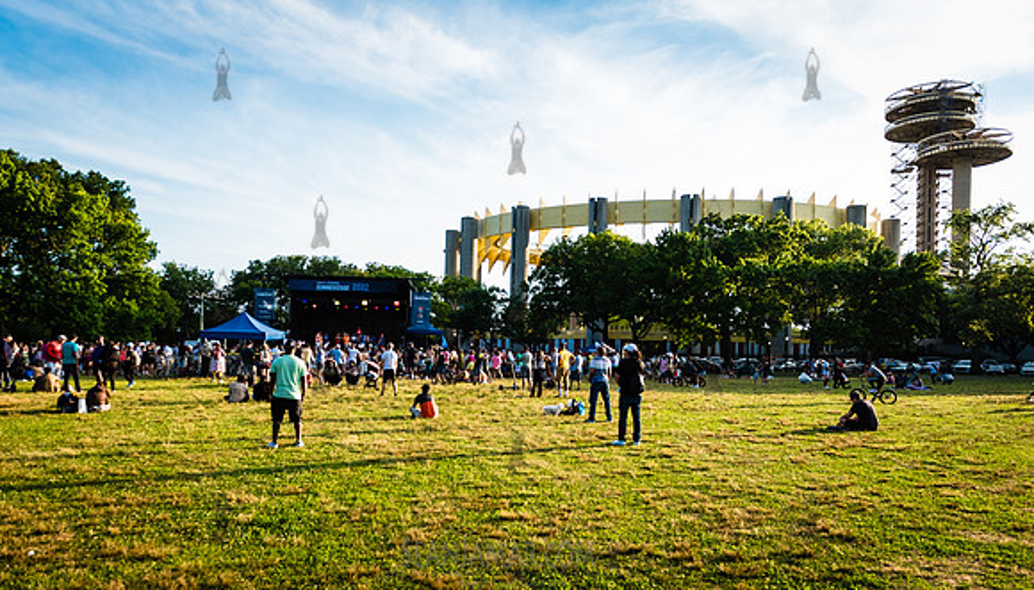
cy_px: 345
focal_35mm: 25
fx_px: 691
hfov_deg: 73.6
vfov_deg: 46.1
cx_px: 517
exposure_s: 1/2000
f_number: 4.5
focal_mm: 24
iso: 1000
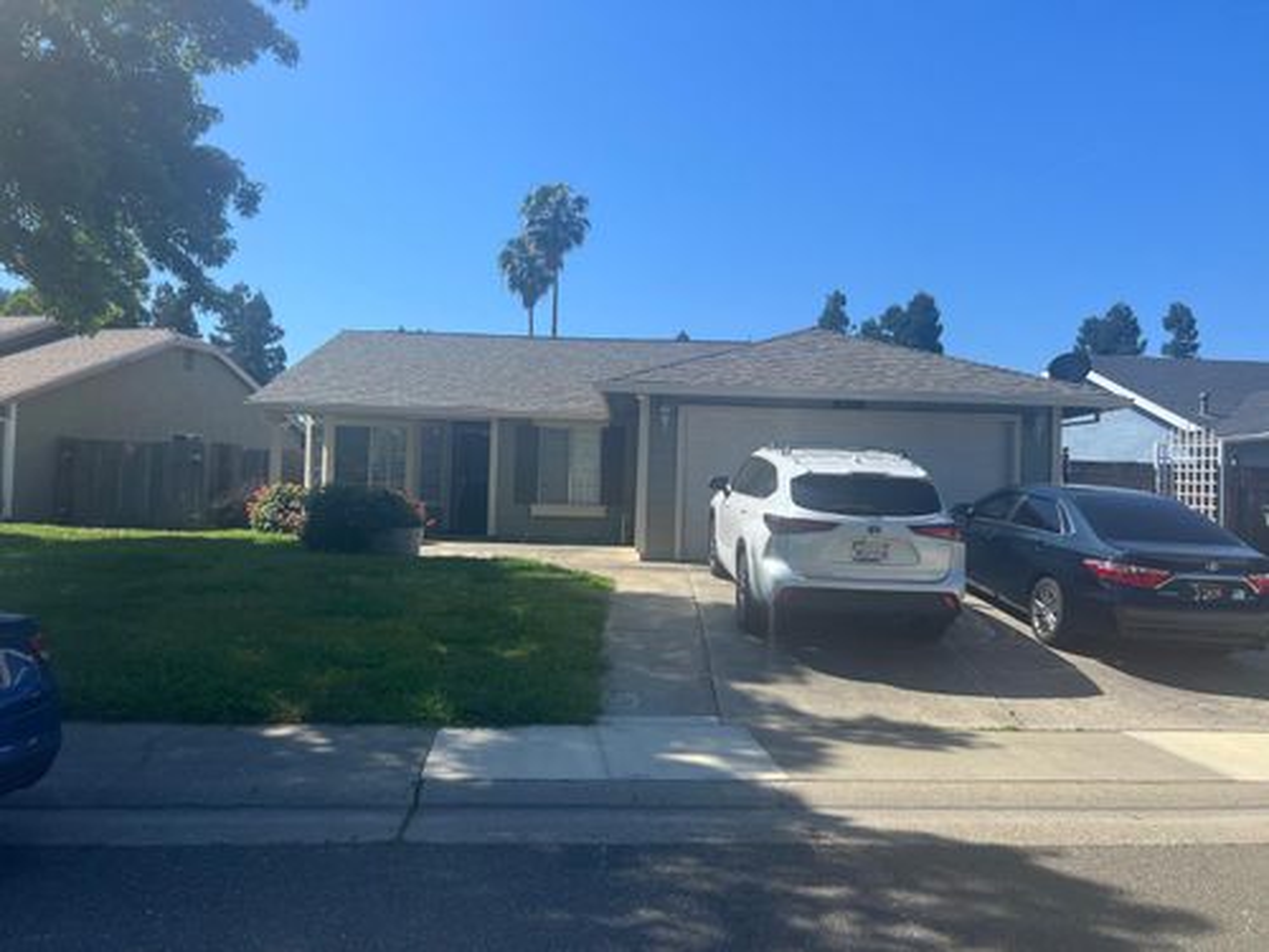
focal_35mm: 26
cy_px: 476
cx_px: 634
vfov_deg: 53.1
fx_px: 953
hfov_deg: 67.3
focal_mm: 5.7
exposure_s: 1/3460
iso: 50
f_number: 1.5
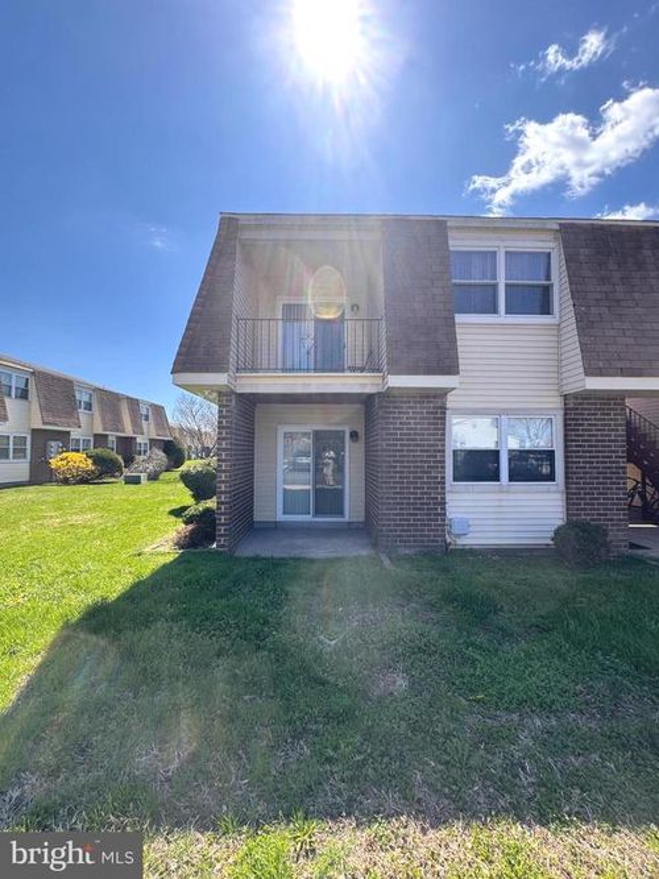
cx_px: 330
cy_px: 440
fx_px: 355
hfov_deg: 85.7
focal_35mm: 14
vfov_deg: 102.1
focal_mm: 2.22
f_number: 2.2
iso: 50
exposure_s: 1/548
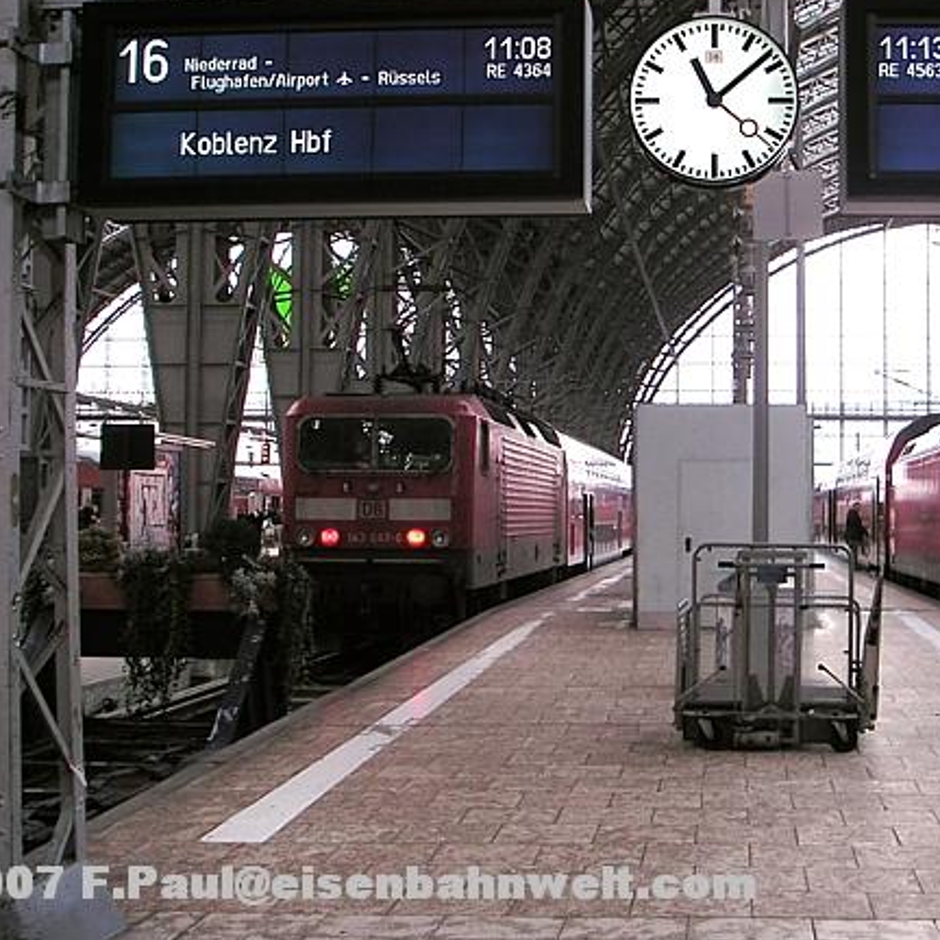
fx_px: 1751
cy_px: 396
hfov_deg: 29.6
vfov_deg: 30.0
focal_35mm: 57
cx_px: 689
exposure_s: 1/45
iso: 50
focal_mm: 6.3
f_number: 3.3
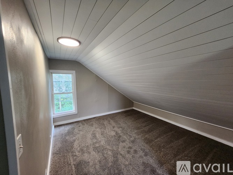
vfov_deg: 89.9
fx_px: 87
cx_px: 116
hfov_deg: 106.2
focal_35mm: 13
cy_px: 88
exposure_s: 1/60
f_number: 2.2
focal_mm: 1.74
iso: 200
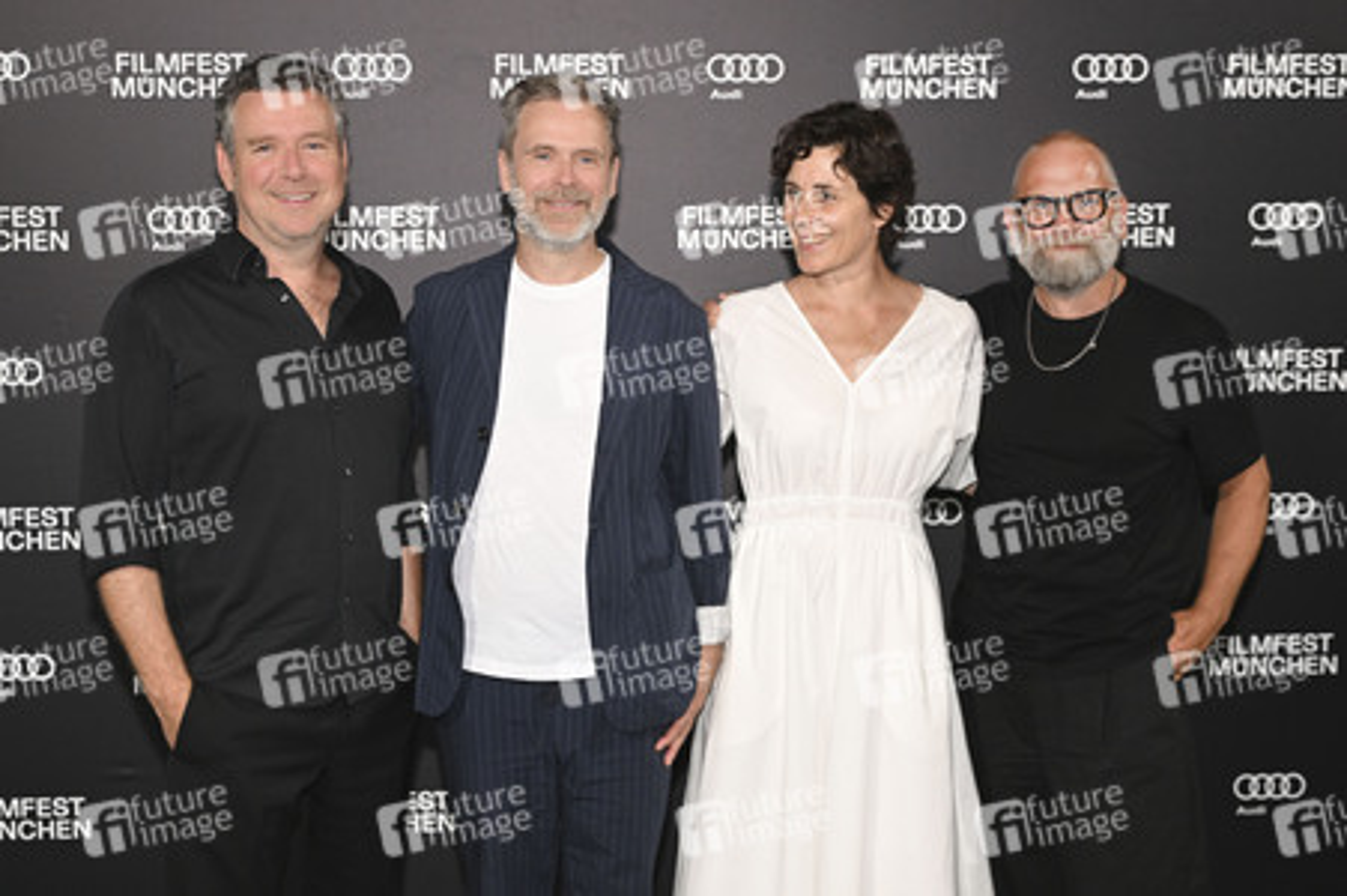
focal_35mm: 38
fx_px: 1421
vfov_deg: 35.0
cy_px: 448
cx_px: 674
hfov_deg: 50.7
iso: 2000
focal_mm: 38
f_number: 5.6
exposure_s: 1/200
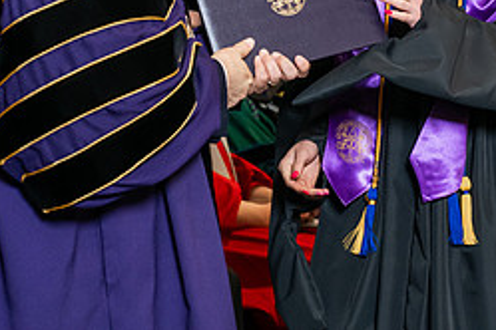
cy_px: -53
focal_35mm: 163
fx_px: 2246
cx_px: 301
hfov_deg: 12.6
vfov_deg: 8.3
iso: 2000
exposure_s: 1/200
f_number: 5
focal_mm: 70
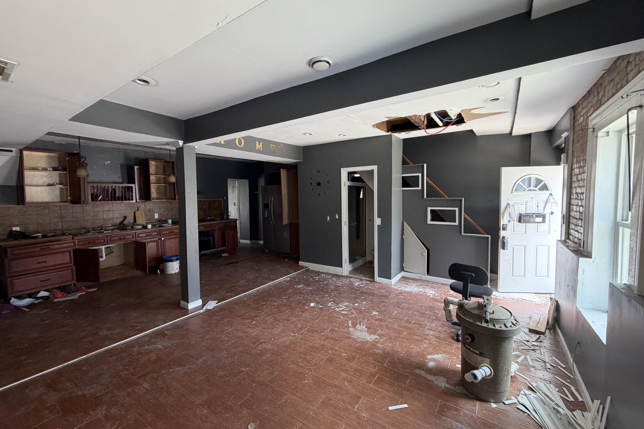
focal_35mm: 15
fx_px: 268
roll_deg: +1.5
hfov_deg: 100.4
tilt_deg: -2.6
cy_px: 208
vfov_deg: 77.3
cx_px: 320
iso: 250
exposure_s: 1/121
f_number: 2.2
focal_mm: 2.22
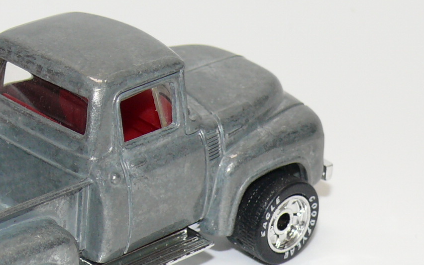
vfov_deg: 6.9
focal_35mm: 189
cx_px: 47
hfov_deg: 11.0
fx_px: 2185
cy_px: 177
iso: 100
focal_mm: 13
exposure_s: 1/30
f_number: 4
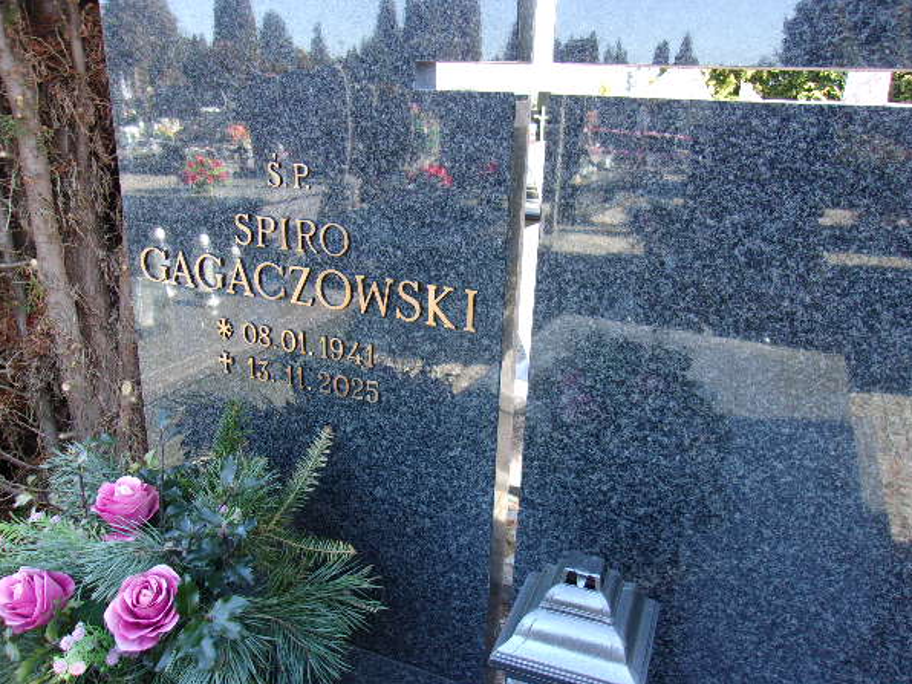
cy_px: 343
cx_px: 453
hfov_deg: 61.7
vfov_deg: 48.2
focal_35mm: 29
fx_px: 764
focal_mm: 4.9
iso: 80
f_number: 3
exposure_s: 1/56
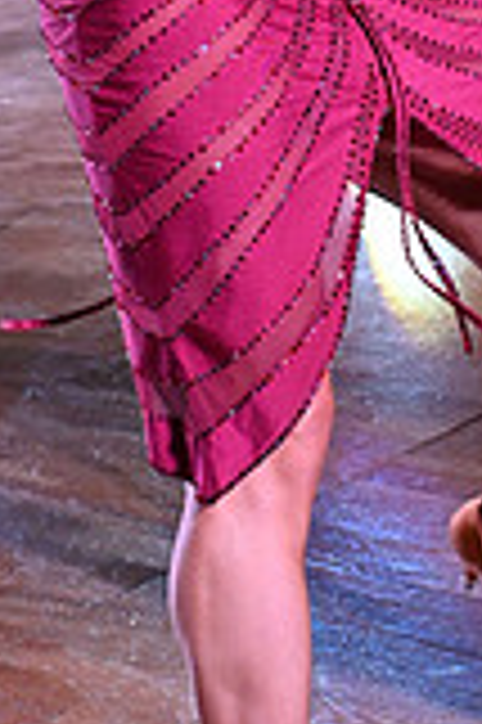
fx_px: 2431
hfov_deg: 11.3
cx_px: 426
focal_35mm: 121
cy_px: -234
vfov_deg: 16.0
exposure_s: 1/320
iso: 5000
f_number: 6.3
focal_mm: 33.5
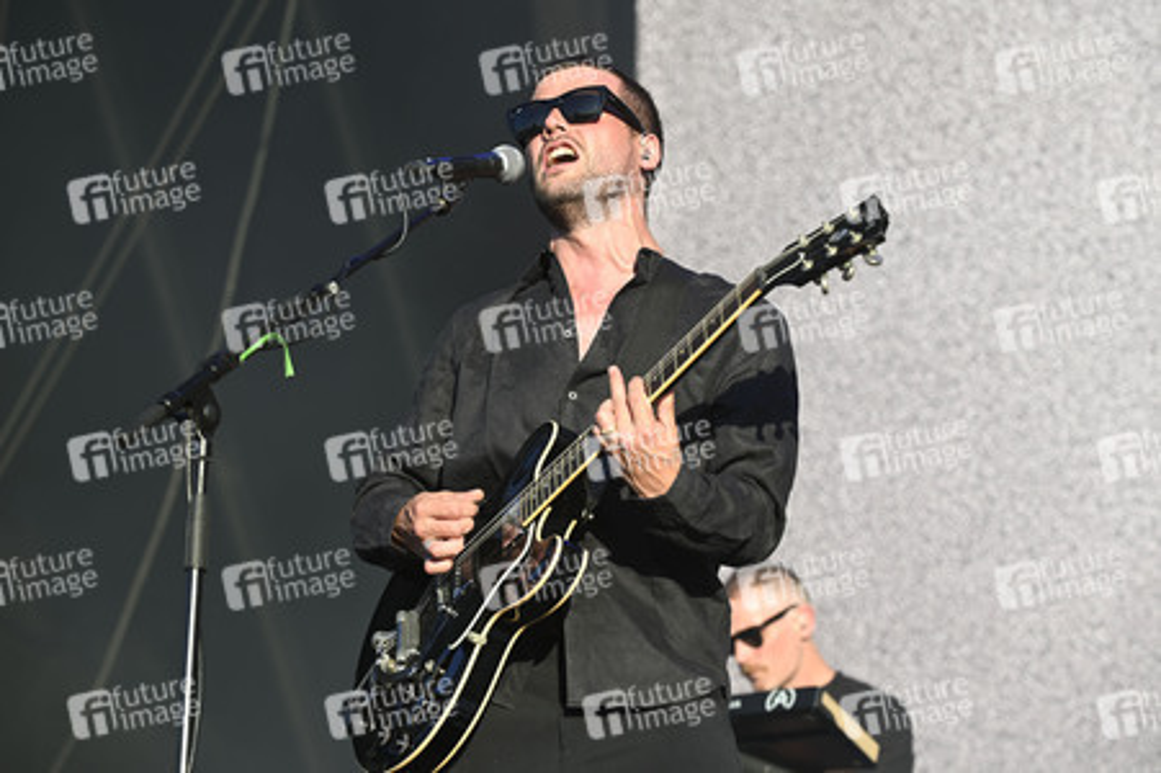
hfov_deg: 17.7
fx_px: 3738
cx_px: 580
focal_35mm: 116
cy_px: 386
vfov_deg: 11.8
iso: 200
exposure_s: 1/500
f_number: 5
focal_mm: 116
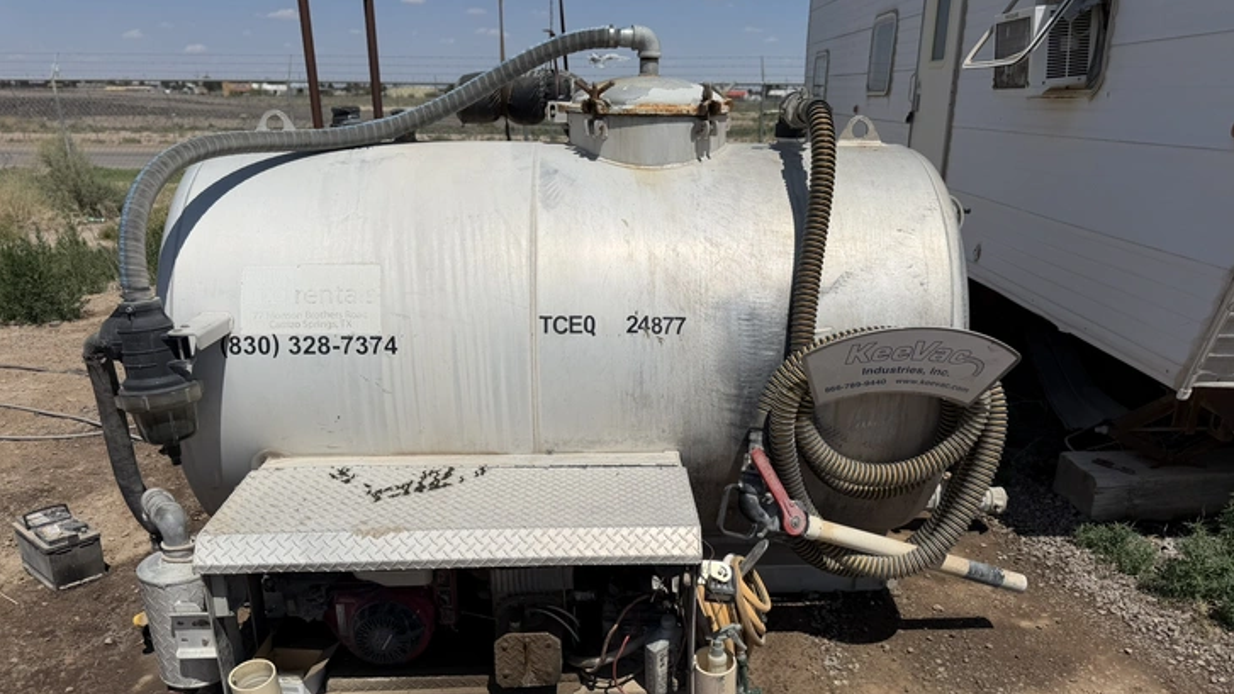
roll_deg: +0.2
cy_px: 430
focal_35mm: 27
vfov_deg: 42.6
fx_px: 883
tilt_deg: -20.2
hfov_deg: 69.8
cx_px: 635
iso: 80
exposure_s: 1/14286
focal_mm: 6.76
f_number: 1.78
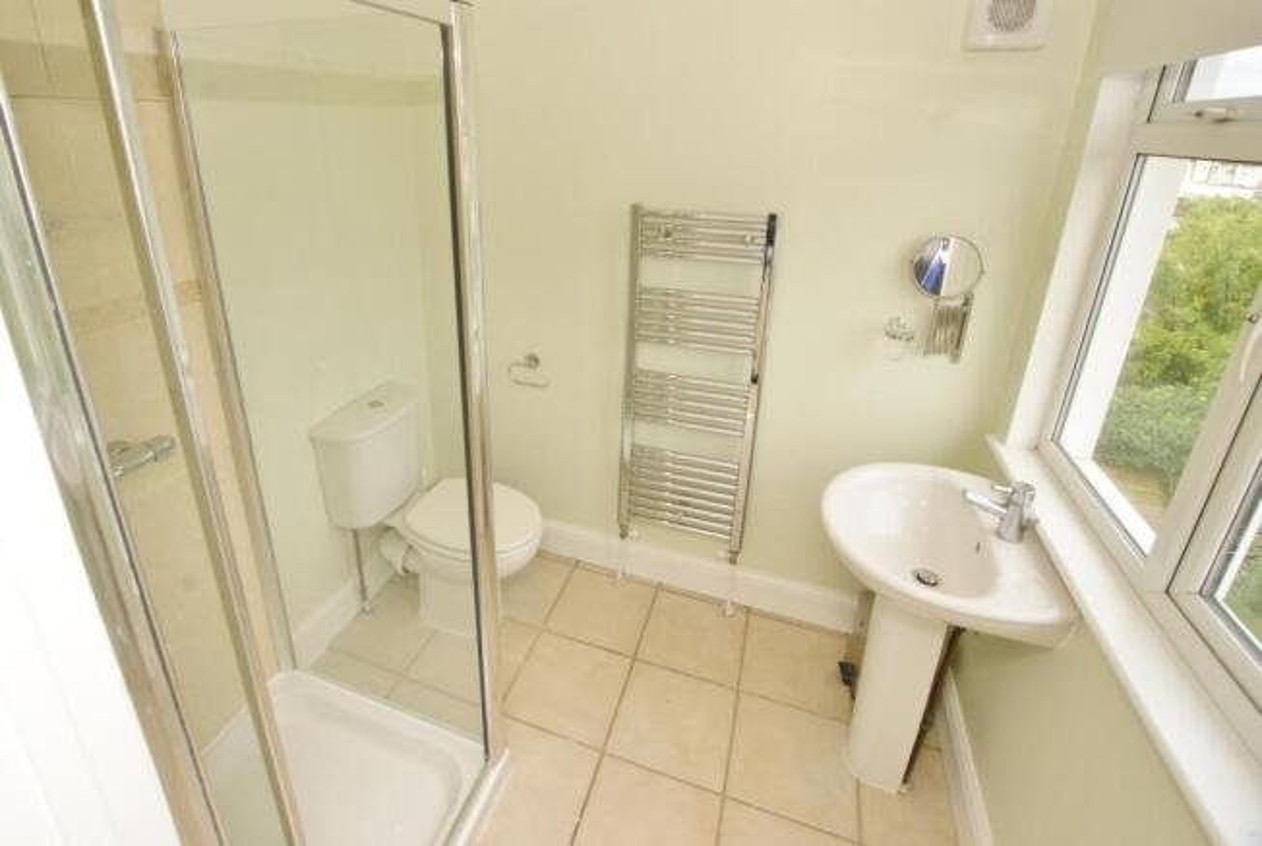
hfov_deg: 100.3
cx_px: 631
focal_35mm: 15
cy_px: 423
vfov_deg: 77.5
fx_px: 527
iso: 800
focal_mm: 10
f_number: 10
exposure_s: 1/160
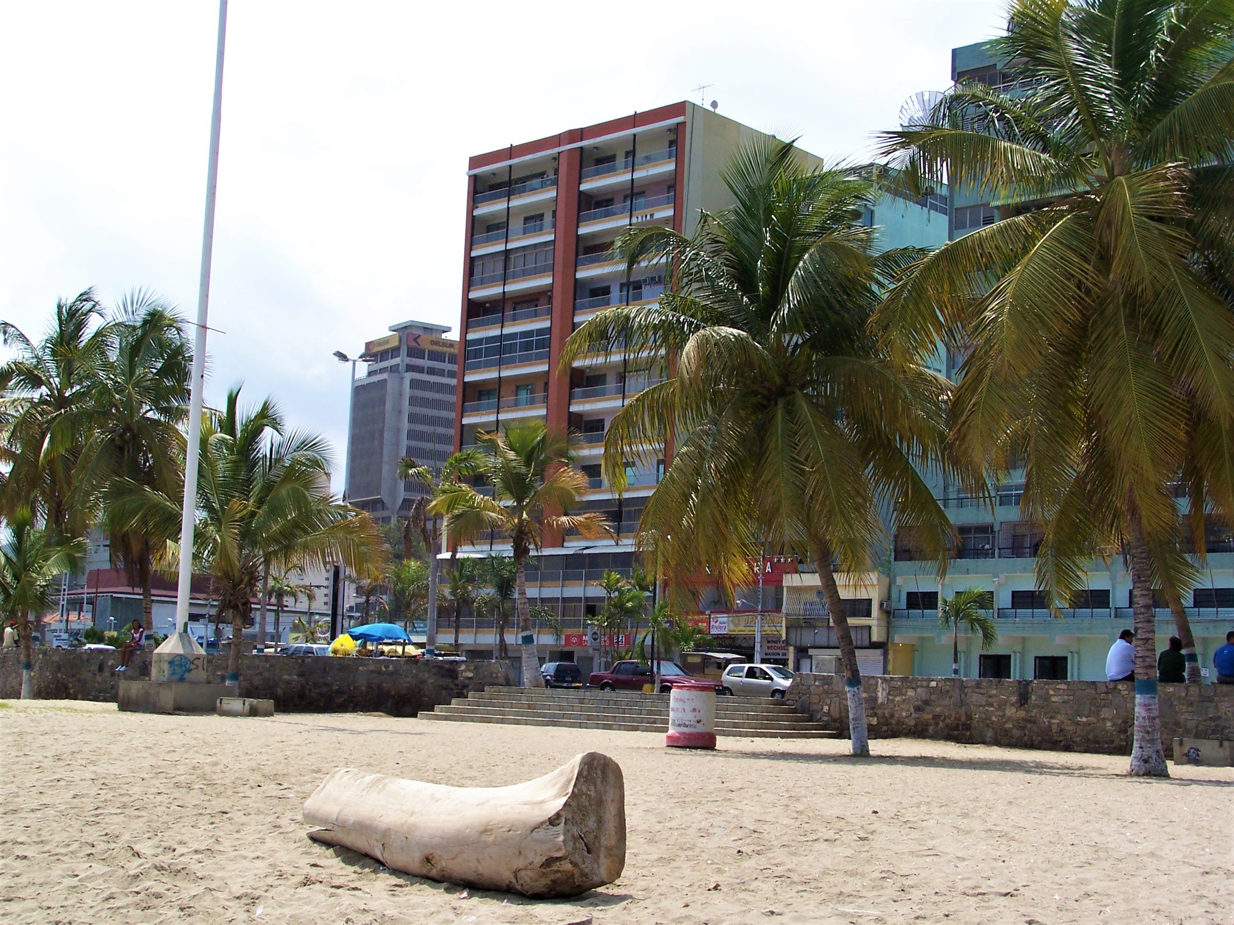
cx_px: 617
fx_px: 1818
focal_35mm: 51
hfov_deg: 37.5
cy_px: 462
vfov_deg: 28.6
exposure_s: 1/1000
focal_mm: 8.5
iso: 80
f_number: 4.5
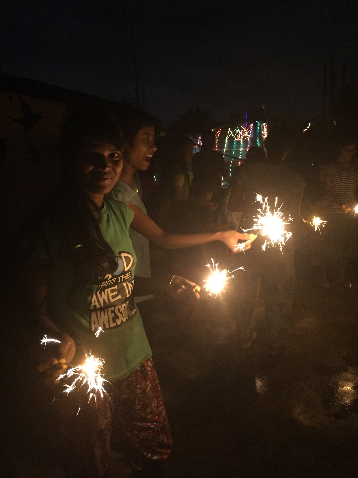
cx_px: 179
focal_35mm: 29
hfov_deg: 48.2
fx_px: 400
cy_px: 239
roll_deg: +2.3
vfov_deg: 61.7
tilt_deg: -13.0
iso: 400
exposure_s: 1/17
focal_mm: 4.15
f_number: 2.2
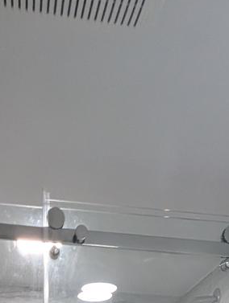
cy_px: 587
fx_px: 466
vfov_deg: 20.2
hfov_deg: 27.5
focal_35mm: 53
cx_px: 79
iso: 119
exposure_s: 1/60
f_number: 2.2
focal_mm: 1.95
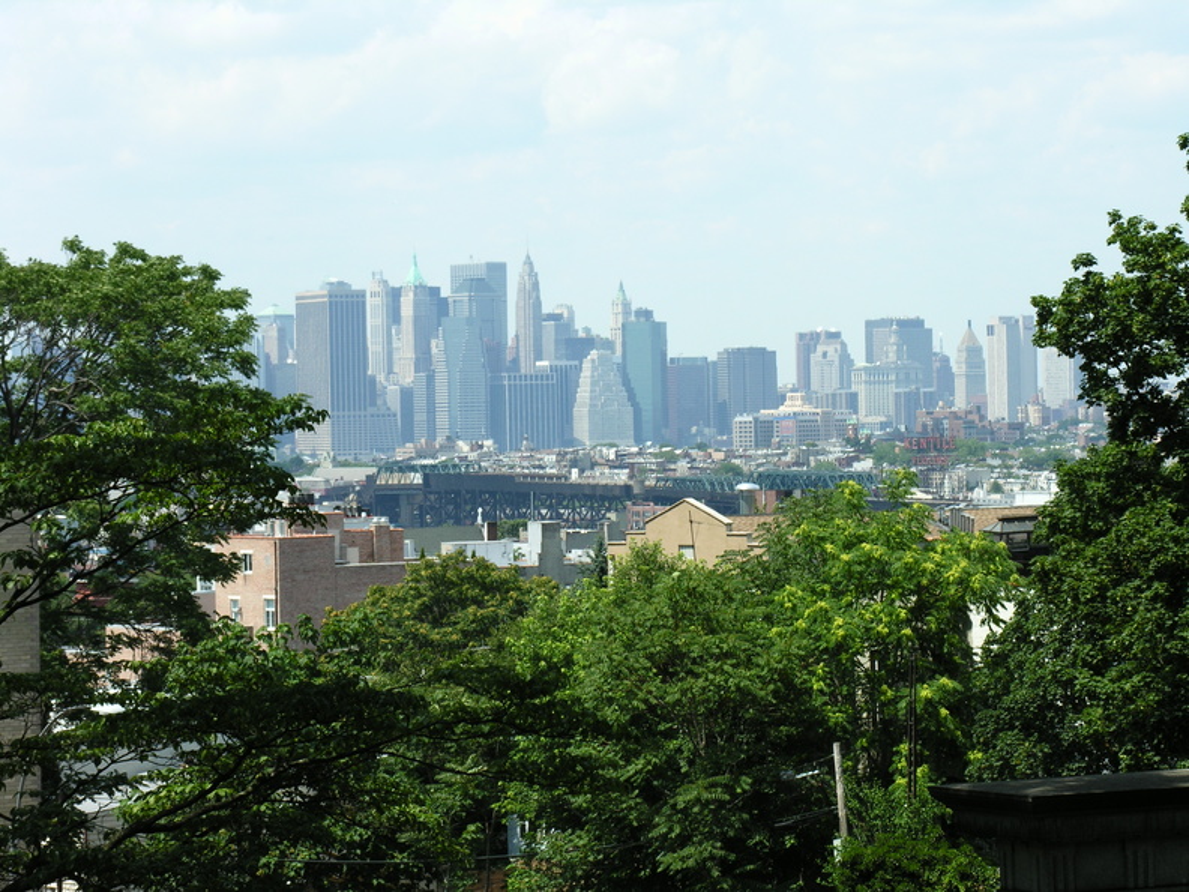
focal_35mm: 127
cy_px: 446
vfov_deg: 11.7
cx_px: 594
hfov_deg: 15.5
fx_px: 4362
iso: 50
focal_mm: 32.4
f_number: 7.6
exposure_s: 1/149
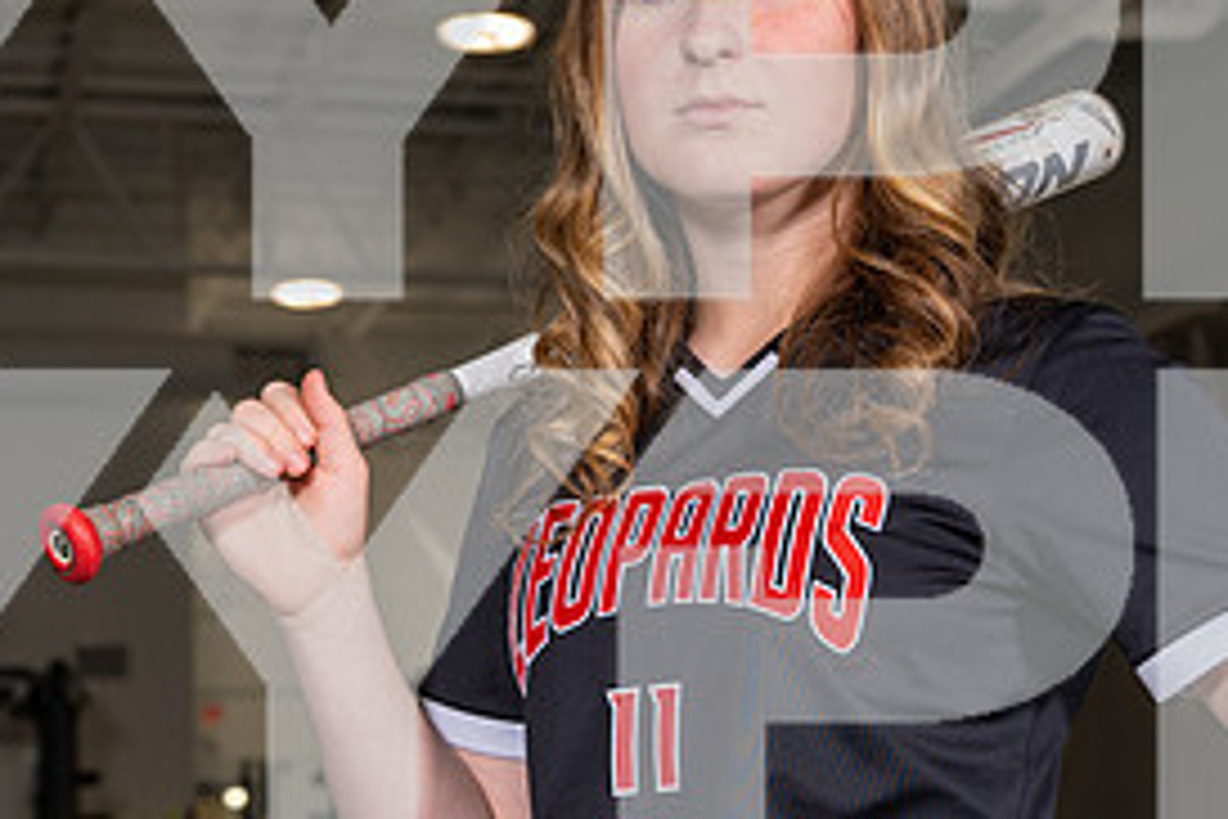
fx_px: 3411
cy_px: 610
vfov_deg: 13.6
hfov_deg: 20.4
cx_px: 531
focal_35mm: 100
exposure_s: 1/200
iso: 200
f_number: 5.6
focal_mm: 47
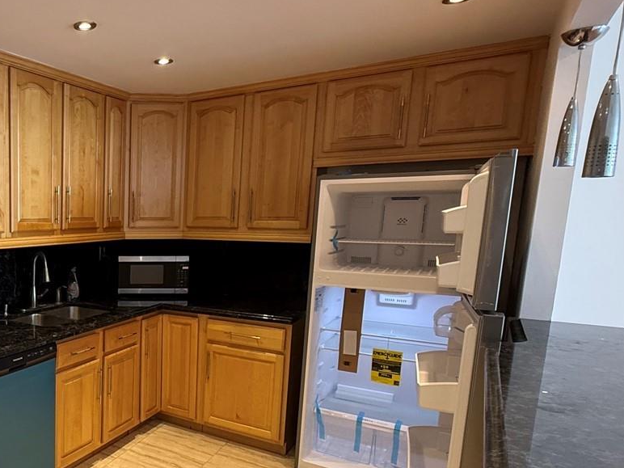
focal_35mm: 29
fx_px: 523
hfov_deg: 51.8
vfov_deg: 47.8
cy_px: 294
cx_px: 28
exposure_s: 1/60
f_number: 2.2
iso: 200
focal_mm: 2.22
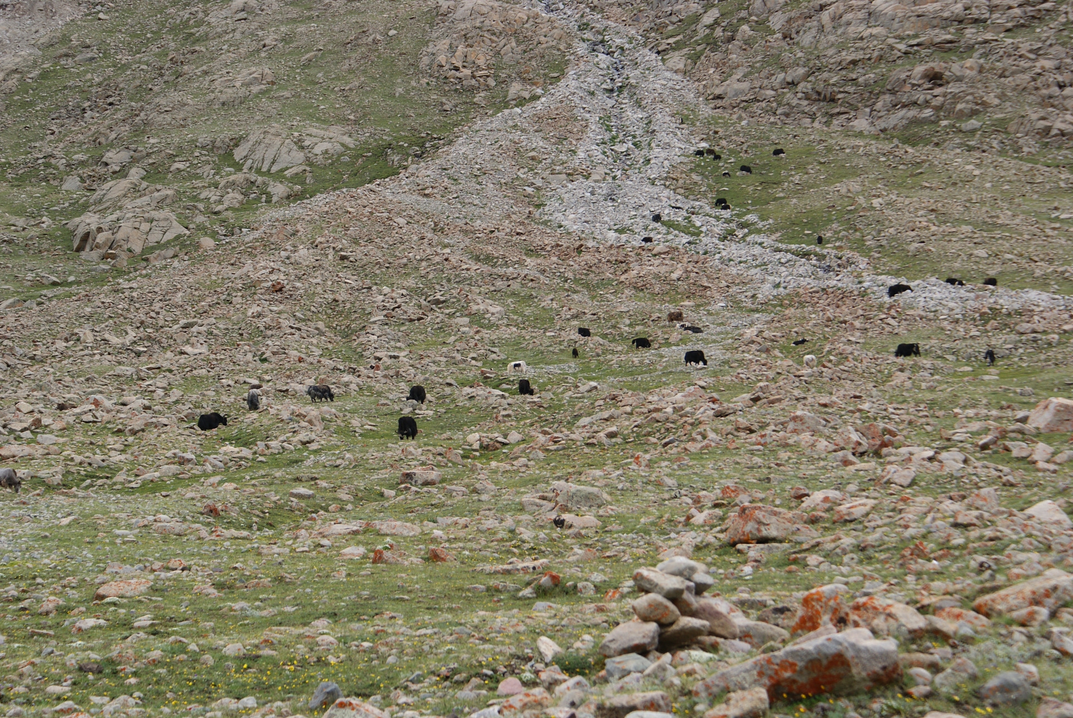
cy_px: 359
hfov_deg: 19.4
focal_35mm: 105
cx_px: 536
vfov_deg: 13.1
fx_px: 3133
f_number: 9
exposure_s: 1/160
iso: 100
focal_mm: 70
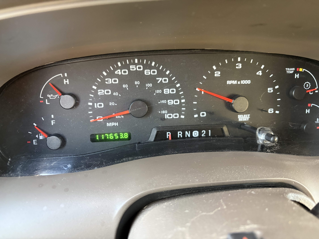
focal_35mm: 26
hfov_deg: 67.3
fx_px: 240
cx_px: 160
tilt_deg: -28.6
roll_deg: -0.2
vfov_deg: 53.1
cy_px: 120
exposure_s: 1/40
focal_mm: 5.96
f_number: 1.6
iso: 500
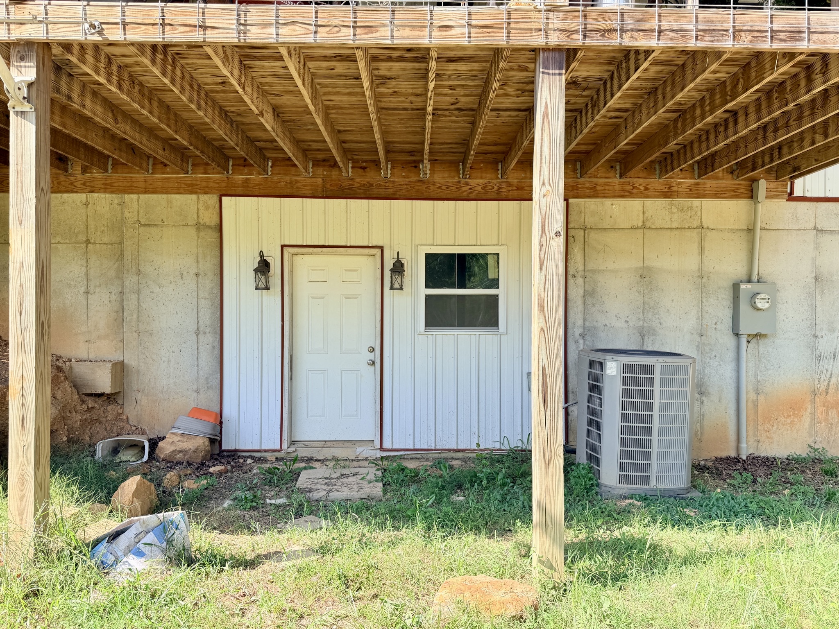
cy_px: 314
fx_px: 582
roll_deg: -0.9
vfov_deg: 56.8
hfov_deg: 71.6
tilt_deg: +0.6
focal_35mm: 24
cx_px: 420
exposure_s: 1/580
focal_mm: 6.76
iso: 80
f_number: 1.78
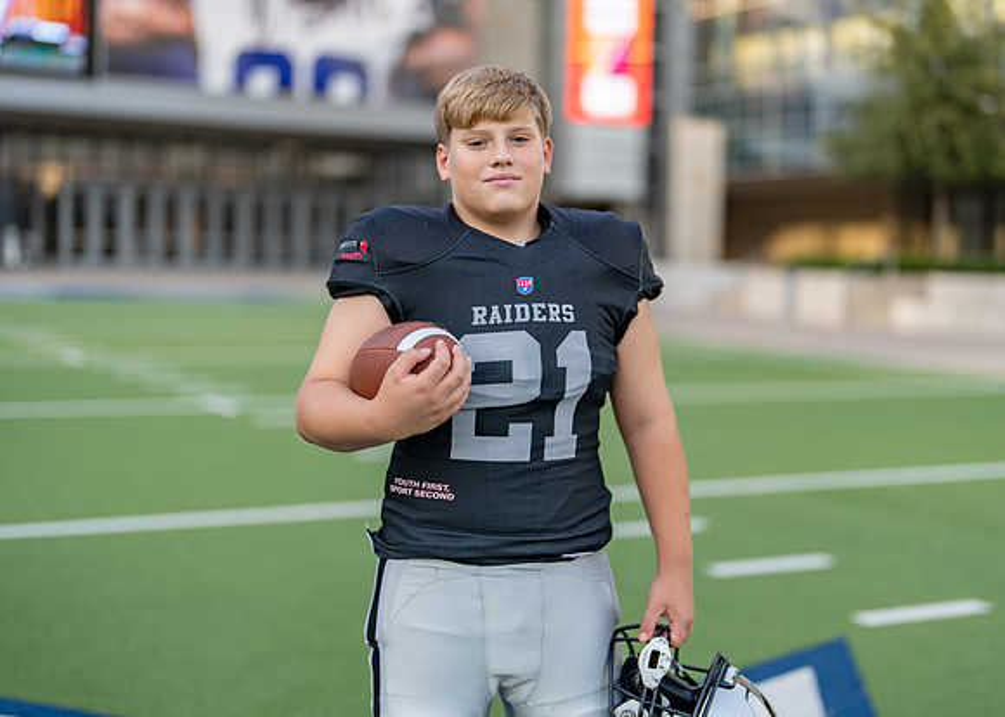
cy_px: 354
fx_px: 1583
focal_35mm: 55
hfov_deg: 35.2
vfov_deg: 25.5
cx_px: 551
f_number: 1.2
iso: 100
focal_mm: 50
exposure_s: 1/1600
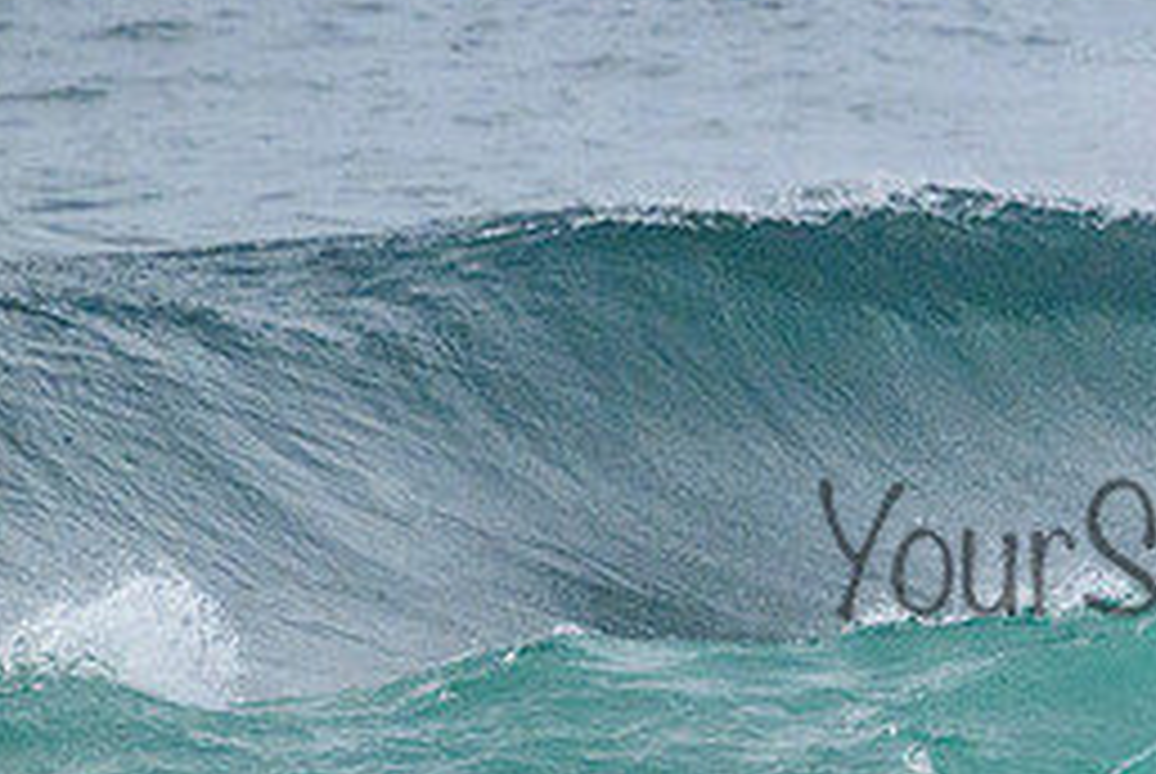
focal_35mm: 2478
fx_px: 79660
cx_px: 1394
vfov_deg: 0.6
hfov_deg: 0.8
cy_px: 366
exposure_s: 1/2000
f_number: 11
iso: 2800
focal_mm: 800
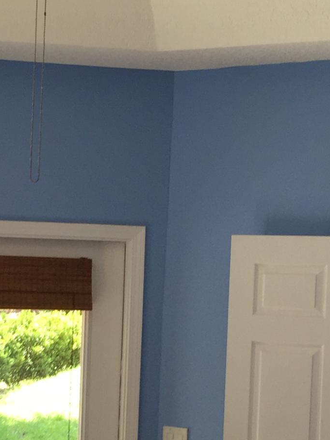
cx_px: 98
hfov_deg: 15.4
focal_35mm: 96
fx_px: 1220
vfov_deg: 20.3
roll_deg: -4.3
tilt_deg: -1.0
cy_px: 335
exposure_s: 1/120
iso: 50
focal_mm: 4.15
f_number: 2.2
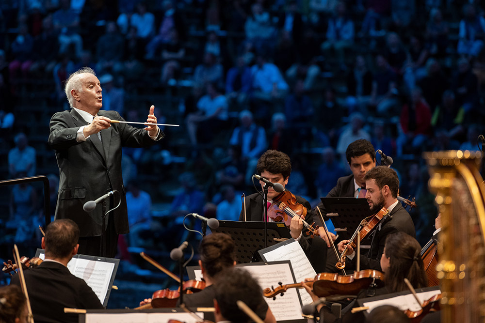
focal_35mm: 200
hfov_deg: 10.3
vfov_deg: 6.9
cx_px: 242
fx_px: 2695
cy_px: 162
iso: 1600
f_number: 3.5
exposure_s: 1/160
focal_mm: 200
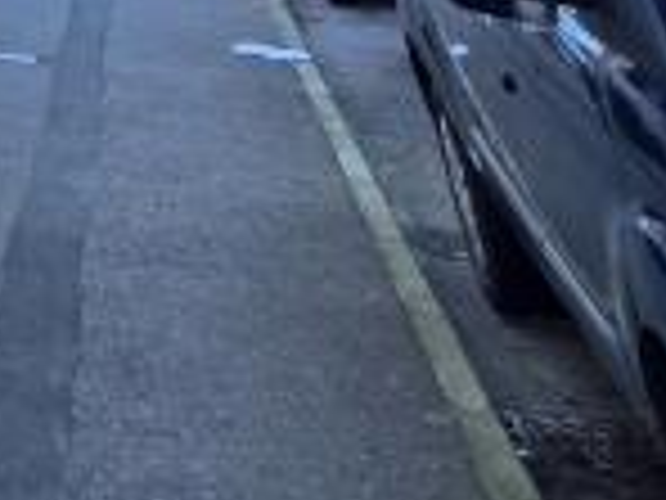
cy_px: -869
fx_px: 1732
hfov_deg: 14.7
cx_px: -900
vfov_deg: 11.7
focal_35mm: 90
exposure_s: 1/163
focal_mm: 2.2
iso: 50
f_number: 2.2
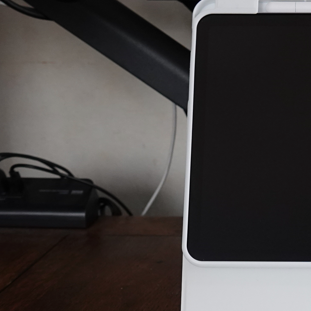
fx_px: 773
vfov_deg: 22.4
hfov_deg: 21.5
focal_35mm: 76
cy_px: 260
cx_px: 352
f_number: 2.5
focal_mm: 8.82
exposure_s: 1/30
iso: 400
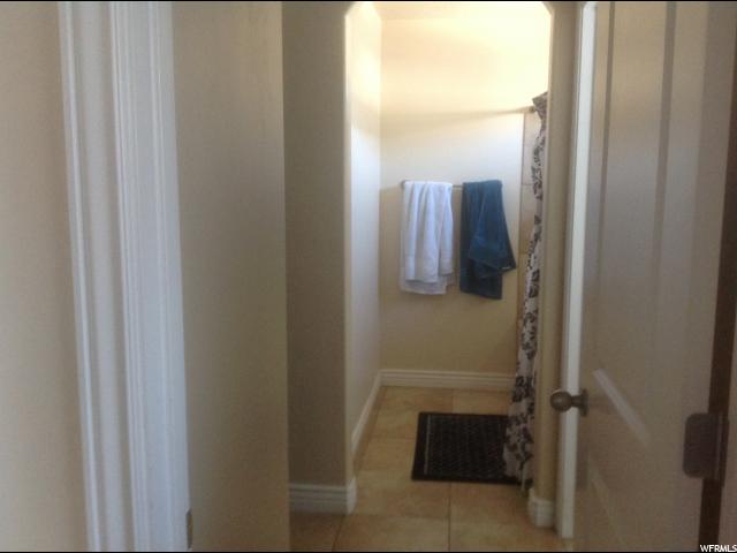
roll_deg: -1.6
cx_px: 368
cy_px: 276
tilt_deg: -7.3
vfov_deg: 40.7
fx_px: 745
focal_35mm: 35
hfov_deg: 52.6
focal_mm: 4.28
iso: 200
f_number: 2.4
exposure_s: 1/15
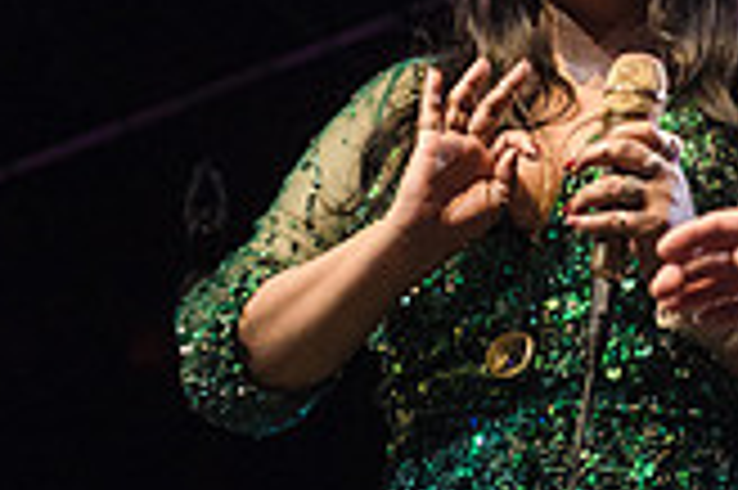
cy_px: 16
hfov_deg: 8.3
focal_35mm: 248
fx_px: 5079
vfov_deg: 5.5
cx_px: 783
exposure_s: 1/1000
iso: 2500
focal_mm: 70
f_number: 4
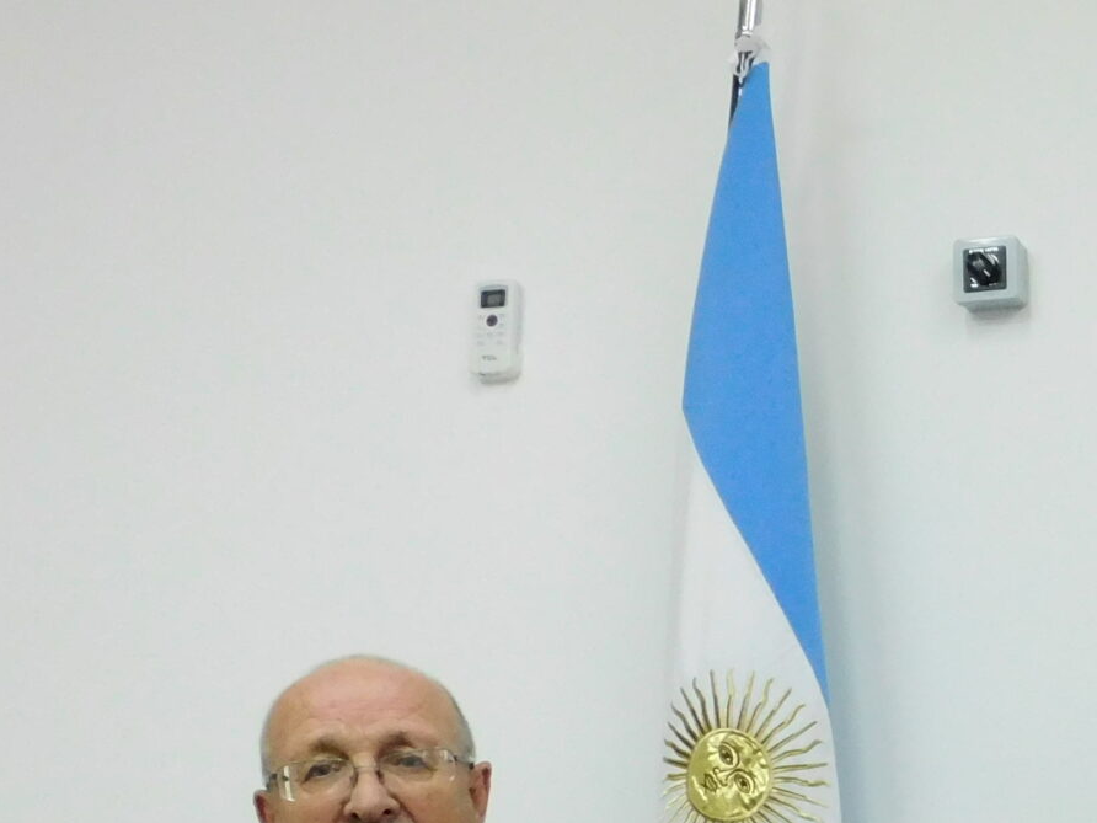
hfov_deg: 24.5
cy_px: 699
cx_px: 1530
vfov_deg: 21.9
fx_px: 2092
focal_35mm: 66
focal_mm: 4
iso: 360
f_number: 3
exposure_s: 1/30
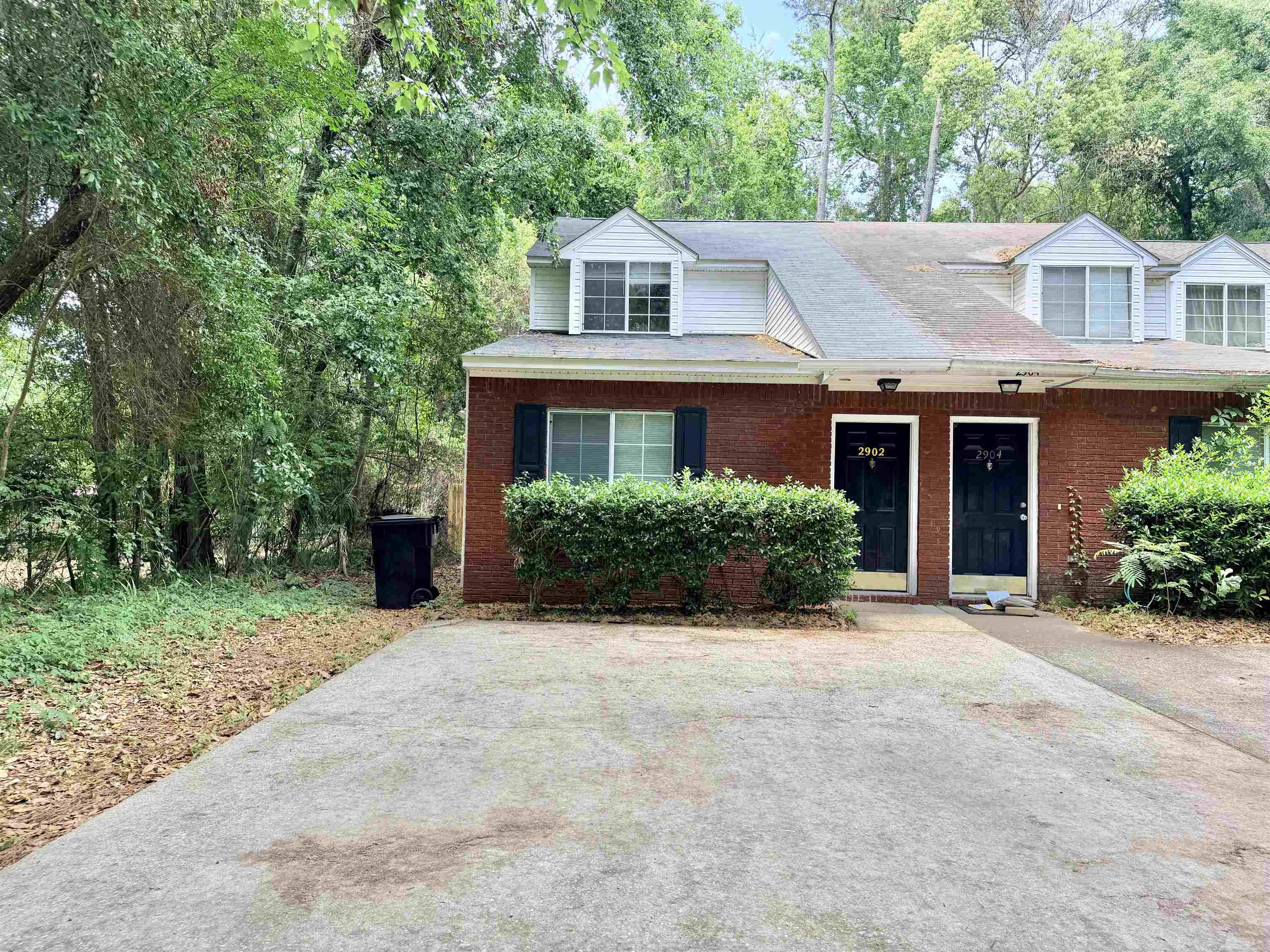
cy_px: 476
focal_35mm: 24
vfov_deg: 56.8
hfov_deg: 71.6
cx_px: 635
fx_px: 881
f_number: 1.78
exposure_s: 1/395
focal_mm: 6.76
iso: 80
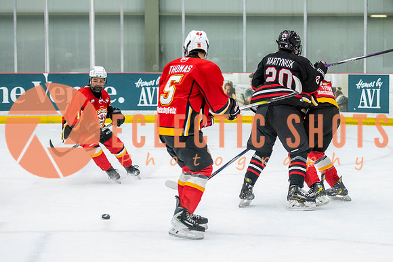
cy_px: 147
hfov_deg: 16.9
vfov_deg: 11.4
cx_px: 251
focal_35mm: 121
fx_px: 1318
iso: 2000
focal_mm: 82
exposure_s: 1/640
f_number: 3.2
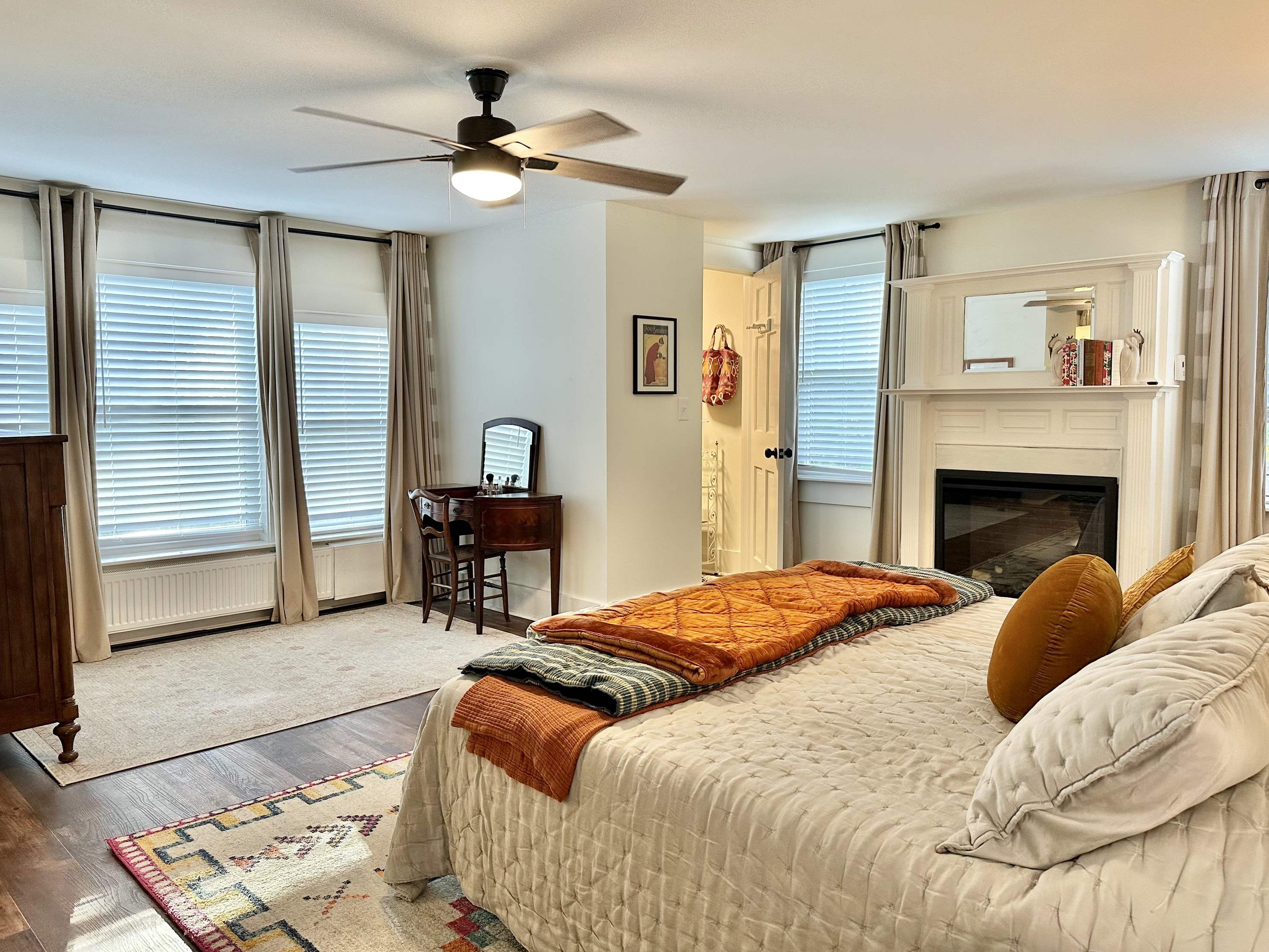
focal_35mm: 25
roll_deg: +0.1
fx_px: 917
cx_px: 642
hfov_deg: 69.4
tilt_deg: -3.3
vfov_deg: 54.9
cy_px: 463
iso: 160
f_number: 1.78
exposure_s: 1/60
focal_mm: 6.86
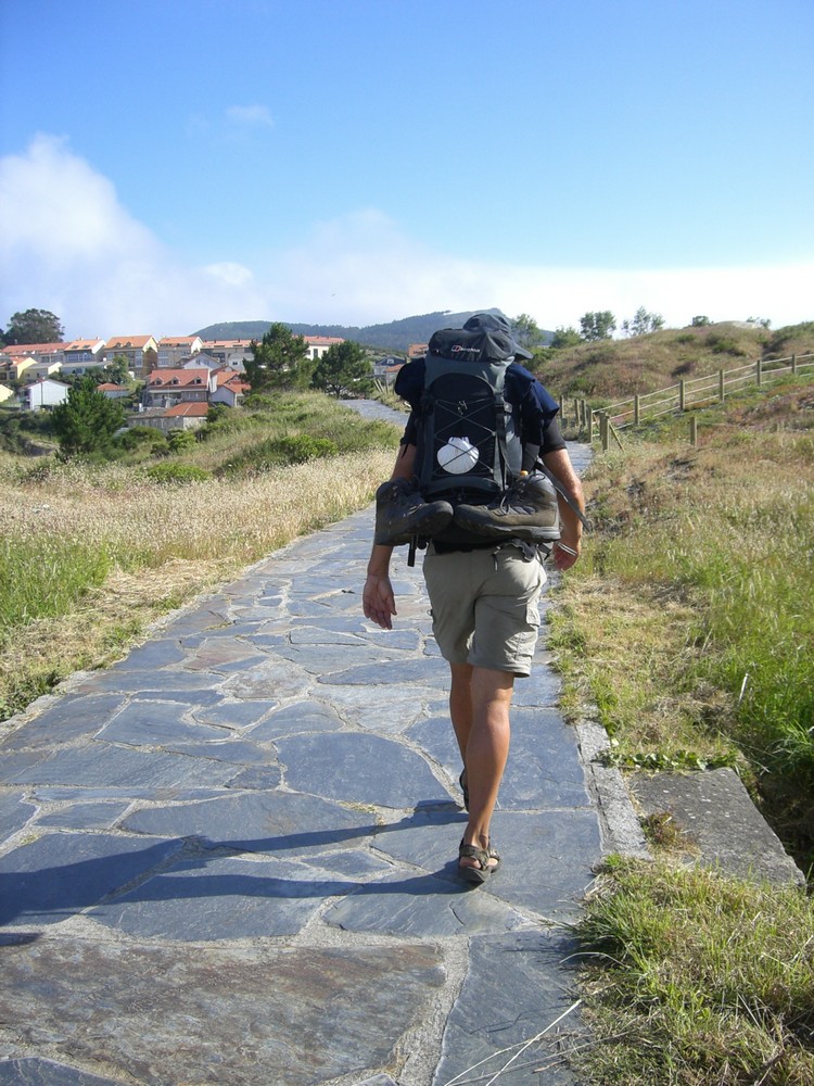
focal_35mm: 38
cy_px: 543
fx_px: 1191
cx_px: 407
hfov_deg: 37.7
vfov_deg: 49.0
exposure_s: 1/500
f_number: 4.3
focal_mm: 6.2
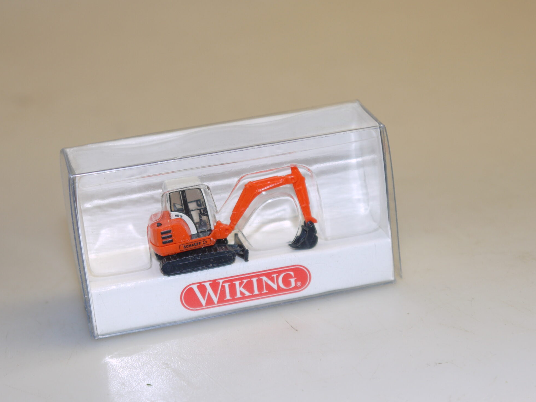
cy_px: 209
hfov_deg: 22.8
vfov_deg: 17.2
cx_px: 258
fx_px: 1332
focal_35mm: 86
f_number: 4.9
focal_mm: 29
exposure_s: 1/40
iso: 100
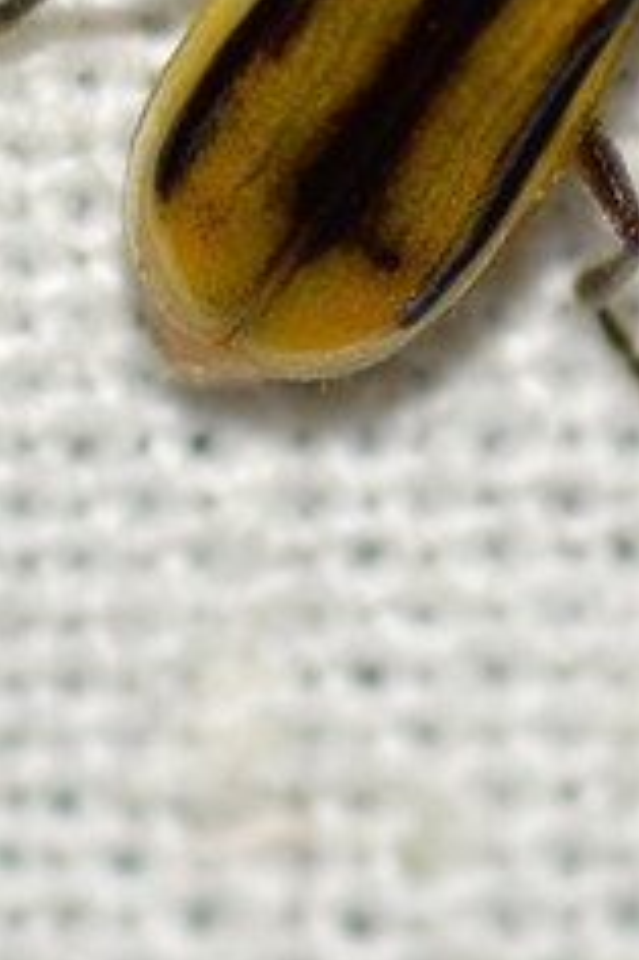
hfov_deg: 3.4
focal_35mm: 406
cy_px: -106
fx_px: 10825
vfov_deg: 5.1
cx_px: 533
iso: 100
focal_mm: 100
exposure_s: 1/200
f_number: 13
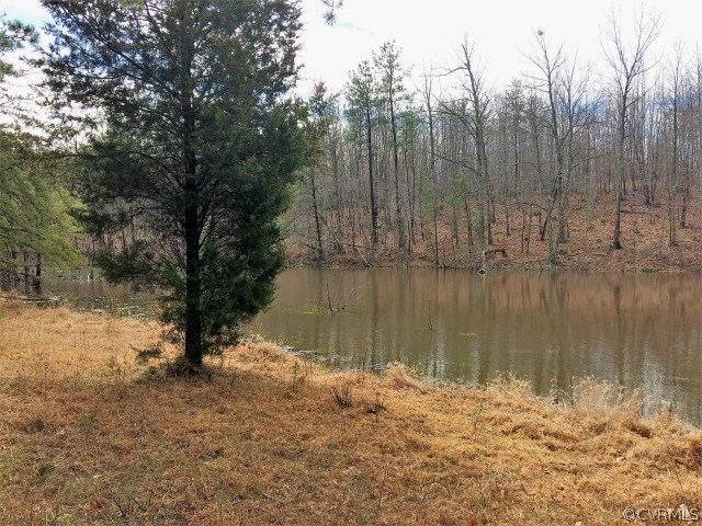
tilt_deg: -0.8
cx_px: 351
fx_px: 588
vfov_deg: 48.2
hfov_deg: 61.7
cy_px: 263
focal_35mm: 29
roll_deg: -0.5
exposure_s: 1/1244
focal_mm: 4.15
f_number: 2.2
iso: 32
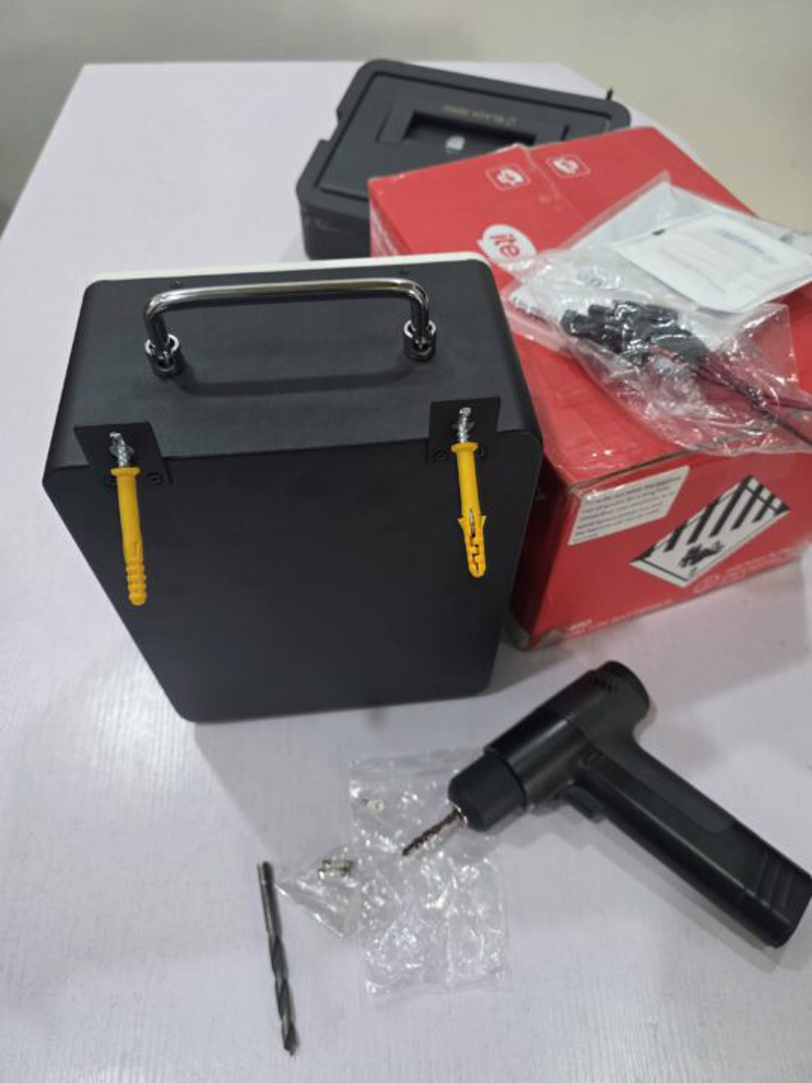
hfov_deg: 58.9
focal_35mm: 23
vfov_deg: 73.9
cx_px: 406
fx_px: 719
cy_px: 542
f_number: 1.7
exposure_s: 1/100
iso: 320
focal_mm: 6.3
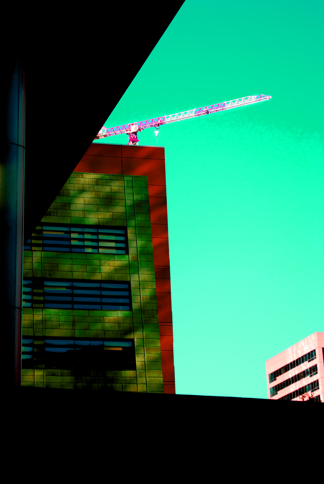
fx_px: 969
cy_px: 242
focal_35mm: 72
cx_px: 162
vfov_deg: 28.0
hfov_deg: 19.0
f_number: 5.6
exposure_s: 1/200
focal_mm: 48
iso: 100
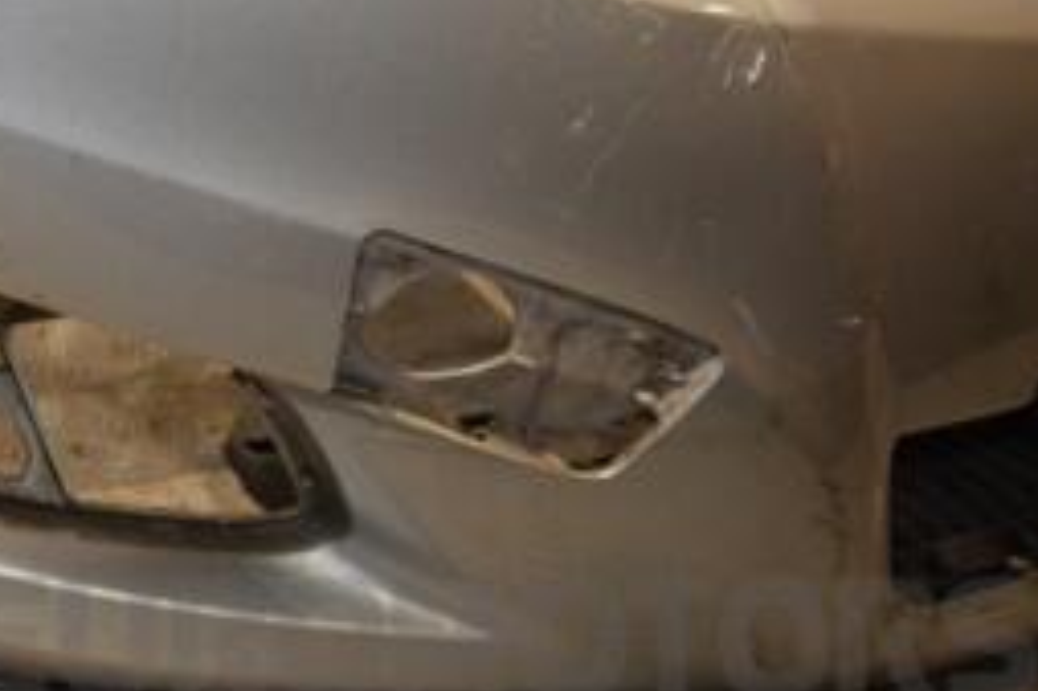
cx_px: -110
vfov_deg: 15.9
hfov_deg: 22.5
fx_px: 2449
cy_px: 94
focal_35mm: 85
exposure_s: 1/200
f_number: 5
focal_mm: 24
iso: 800
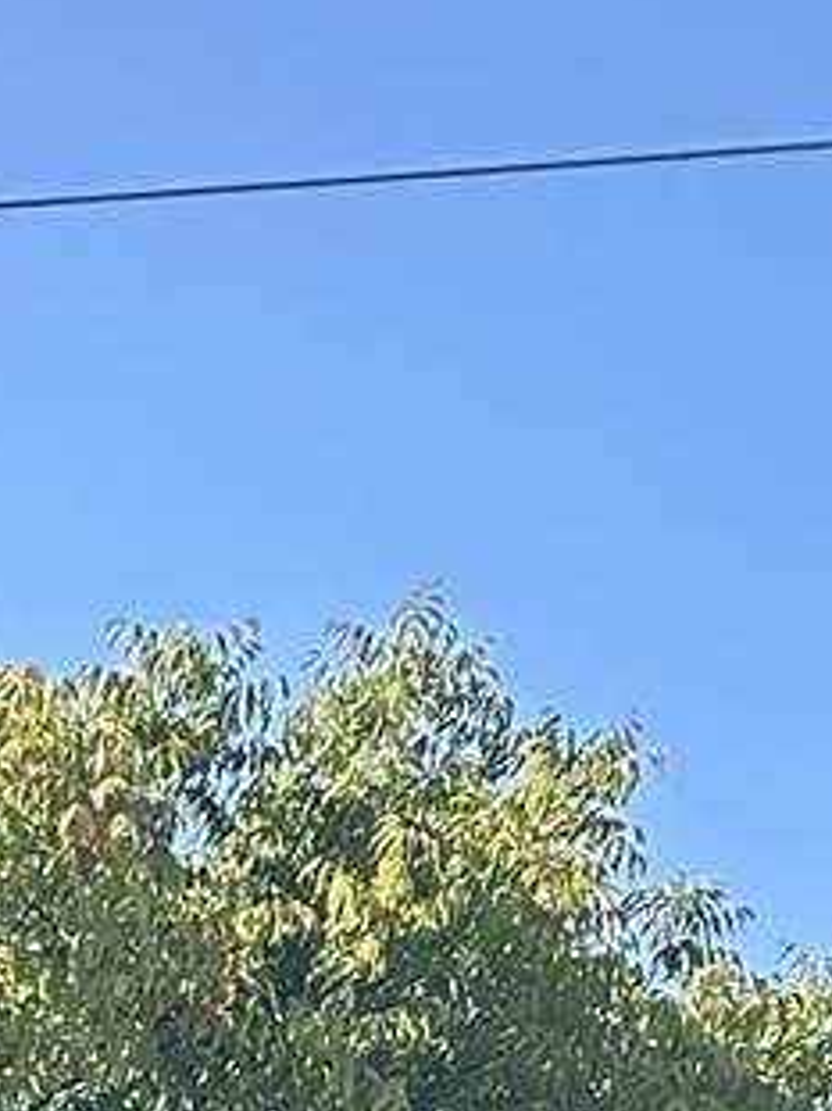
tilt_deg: -9.0
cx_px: -1910
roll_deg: -0.4
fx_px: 5708
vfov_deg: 8.4
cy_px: 3858
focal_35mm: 178
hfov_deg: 7.2
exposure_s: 1/1845
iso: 80
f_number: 1.78
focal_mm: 6.86
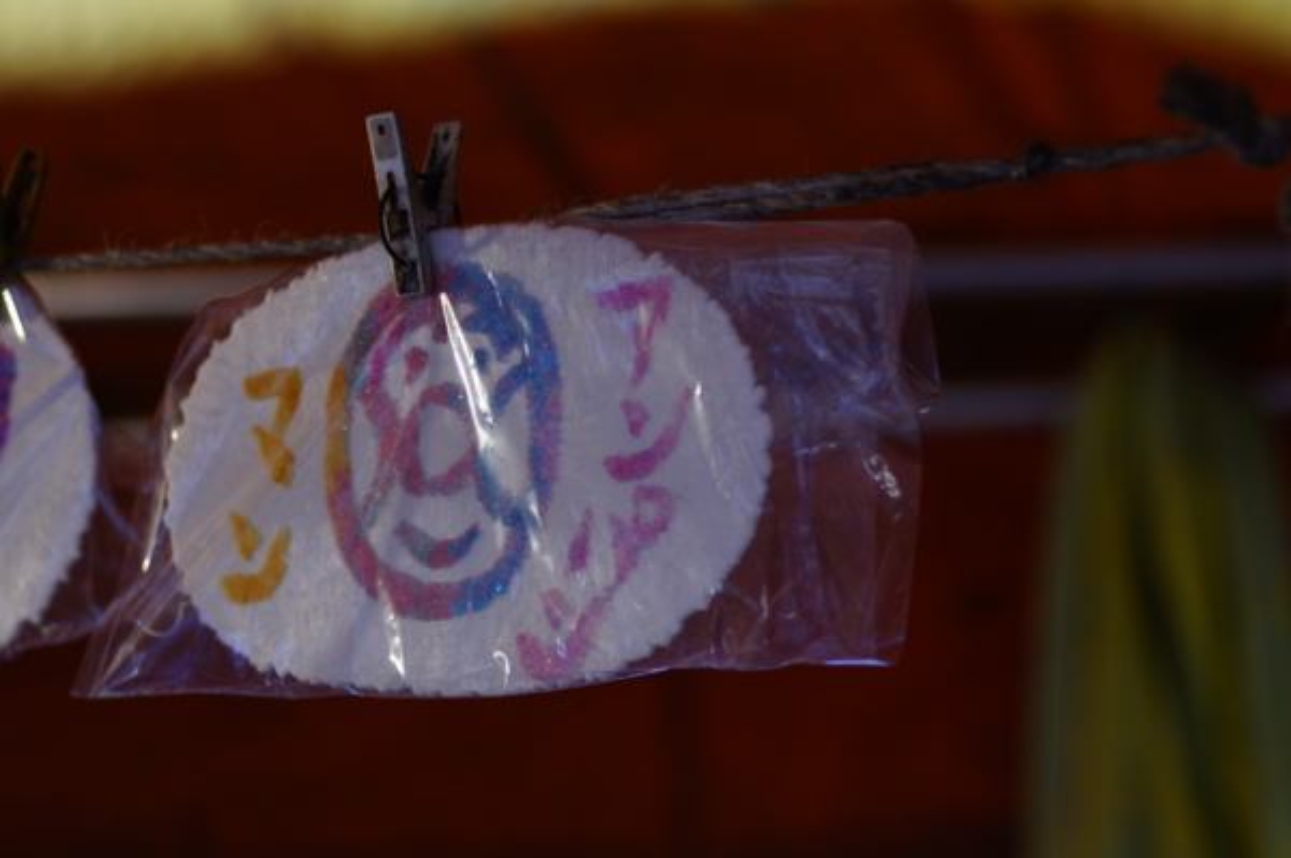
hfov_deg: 13.7
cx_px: 646
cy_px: 429
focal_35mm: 150
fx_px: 5375
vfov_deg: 9.1
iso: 200
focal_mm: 100
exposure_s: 1/160
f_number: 2.8
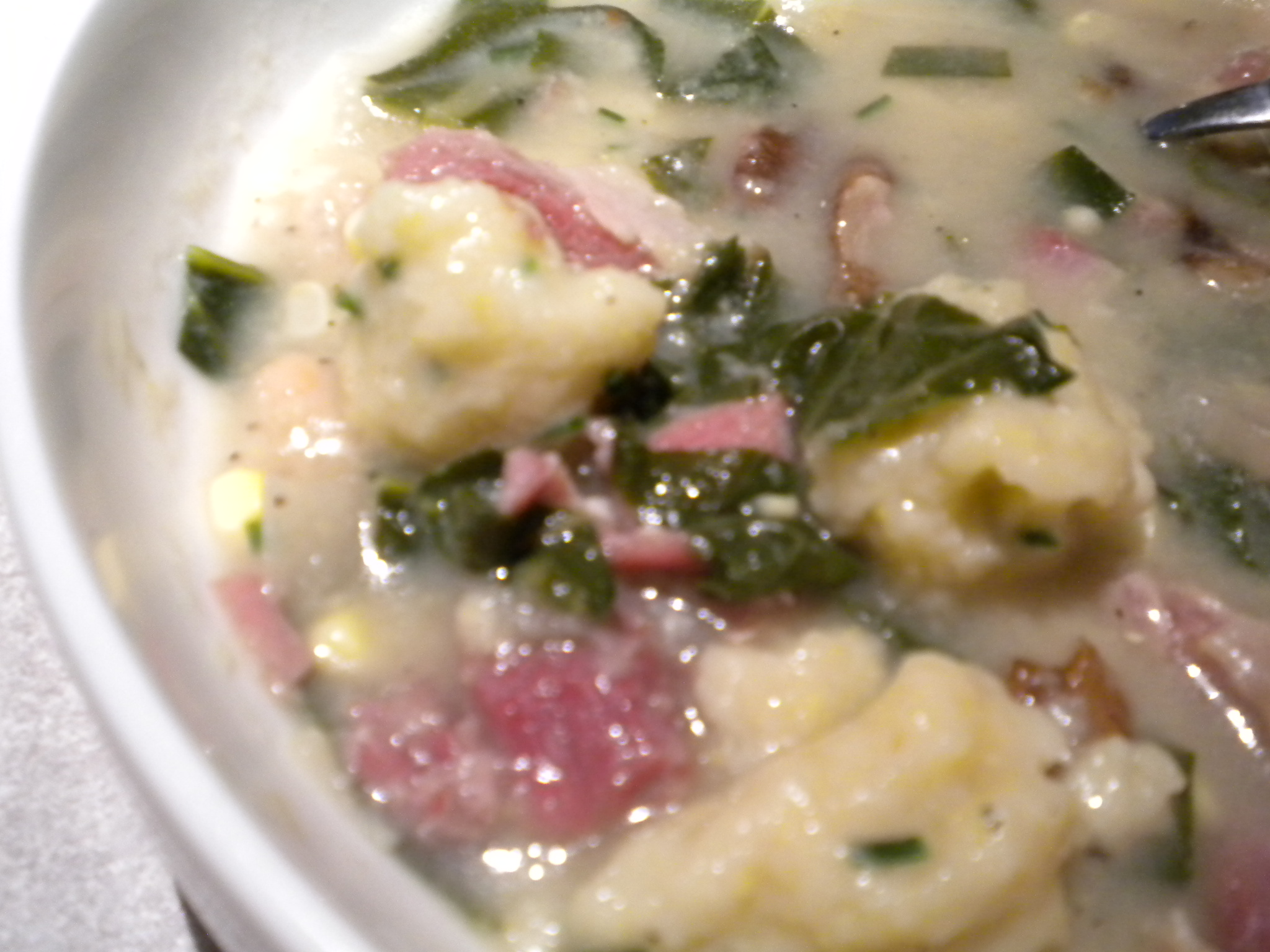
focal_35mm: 35
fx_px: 1284
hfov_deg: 52.6
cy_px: 476
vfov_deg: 40.7
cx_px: 635
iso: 400
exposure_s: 1/17.4
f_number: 3.1
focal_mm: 6.3
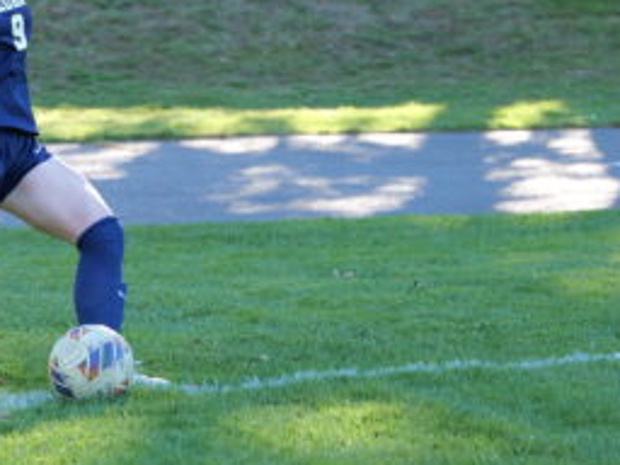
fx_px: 3994
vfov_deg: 6.7
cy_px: 57
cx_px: 182
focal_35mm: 223
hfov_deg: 8.9
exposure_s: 1/1000
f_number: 5.6
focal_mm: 106
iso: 2500
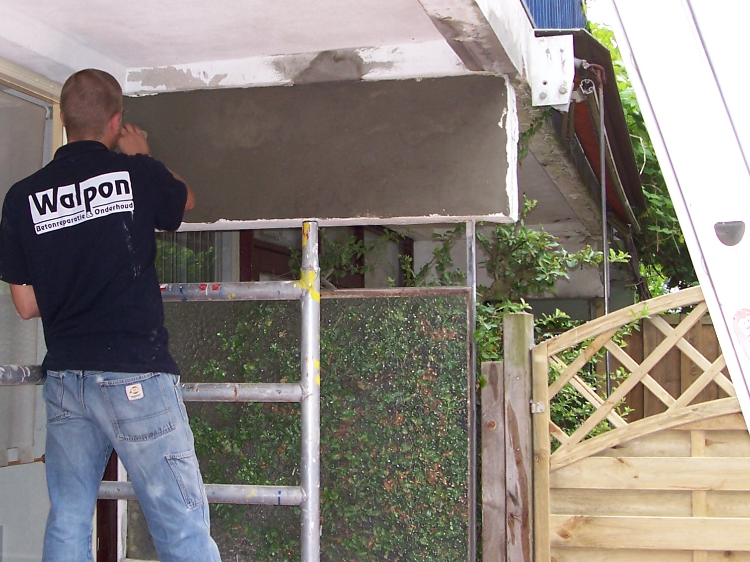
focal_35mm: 58
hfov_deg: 32.9
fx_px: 1257
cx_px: 242
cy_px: 260
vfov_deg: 25.2
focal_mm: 5.6
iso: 80
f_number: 2.7
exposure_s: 1/180
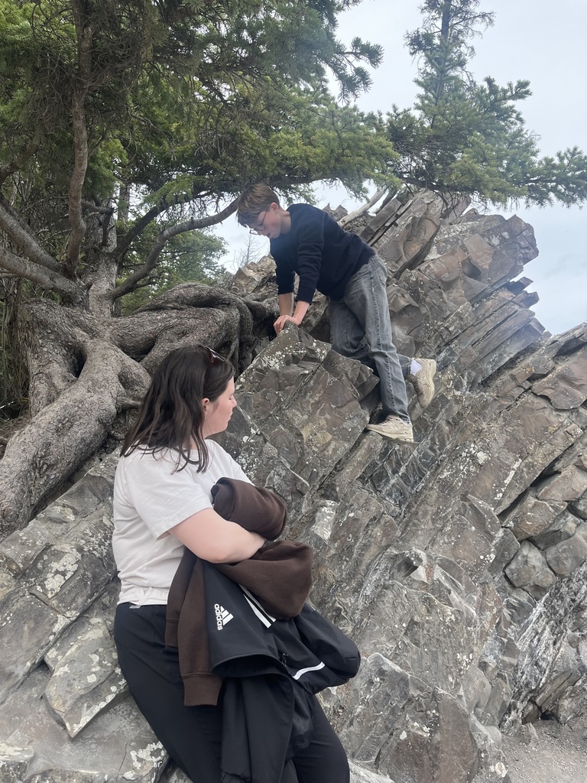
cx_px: 294
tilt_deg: +8.5
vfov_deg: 67.3
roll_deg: -2.8
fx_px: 588
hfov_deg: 53.1
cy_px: 392
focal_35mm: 26
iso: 50
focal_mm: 5.1
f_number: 1.6
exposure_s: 1/761
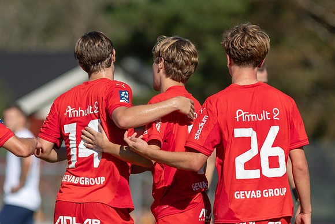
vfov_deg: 3.1
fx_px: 4188
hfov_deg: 4.6
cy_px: 112
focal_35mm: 450
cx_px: 168
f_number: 3.5
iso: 100
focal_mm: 300
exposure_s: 1/2000
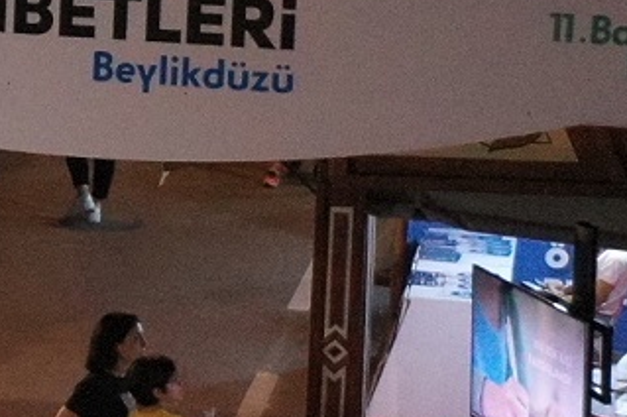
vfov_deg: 6.8
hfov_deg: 9.2
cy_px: 125
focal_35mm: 202
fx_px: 3515
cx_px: -876
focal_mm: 10.26
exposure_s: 1/50
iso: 1600
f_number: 2.8
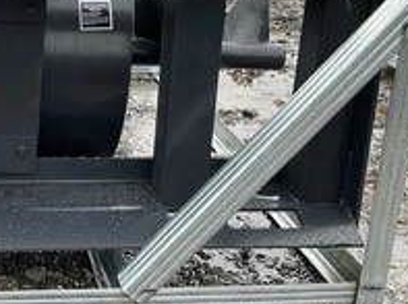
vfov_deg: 24.6
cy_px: 97
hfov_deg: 30.9
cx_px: 23
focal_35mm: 59
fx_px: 694
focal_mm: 3
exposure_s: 1/60
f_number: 1.8
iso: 80
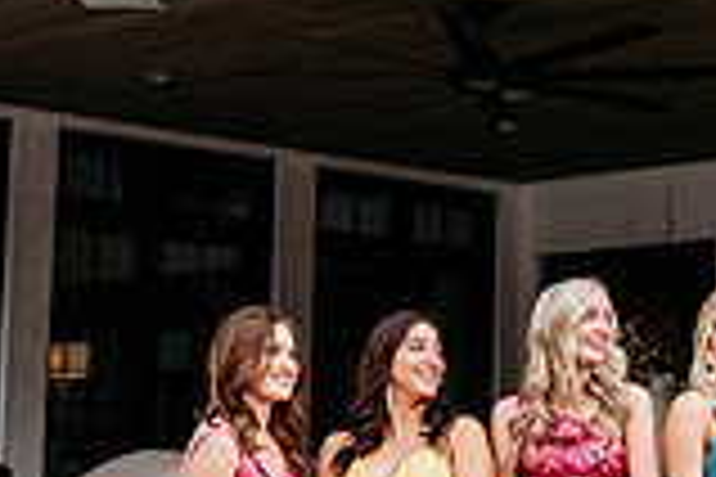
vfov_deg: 12.1
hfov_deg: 17.9
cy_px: 153
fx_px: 2247
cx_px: 581
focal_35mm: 113
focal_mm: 40
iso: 250
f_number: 4
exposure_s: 1/320
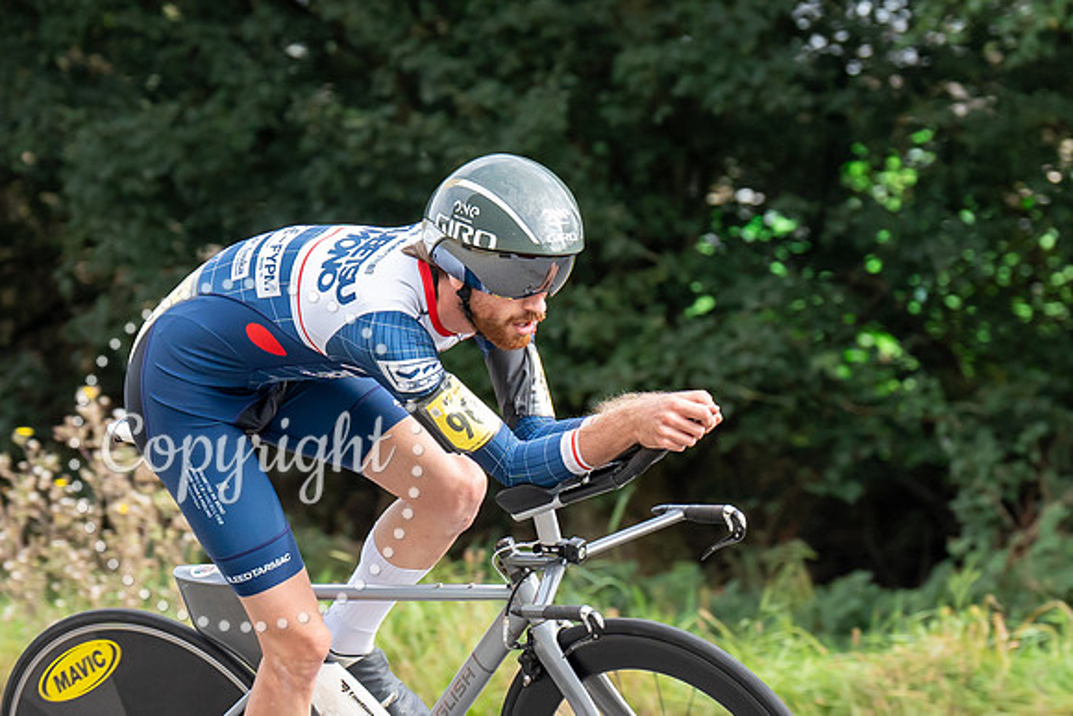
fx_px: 9171
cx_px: 434
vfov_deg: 4.5
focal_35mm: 308
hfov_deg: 6.7
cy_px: 466
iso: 400
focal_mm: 109
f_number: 4
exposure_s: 1/1000
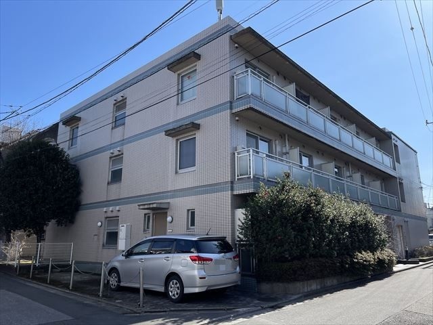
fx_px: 325
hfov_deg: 67.3
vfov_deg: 53.1
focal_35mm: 26
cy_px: 162
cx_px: 216
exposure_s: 1/4202
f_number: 1.6
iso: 32
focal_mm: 5.1
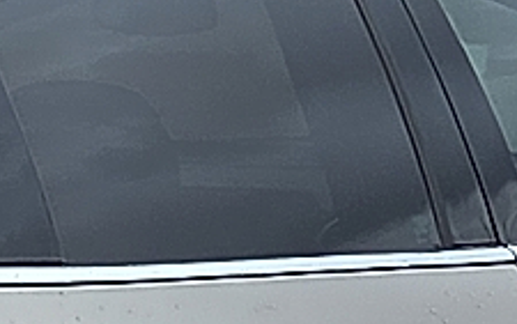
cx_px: -455
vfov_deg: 4.4
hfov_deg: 6.9
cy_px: 496
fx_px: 4146
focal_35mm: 294
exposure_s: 1/1667
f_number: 1.8
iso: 76
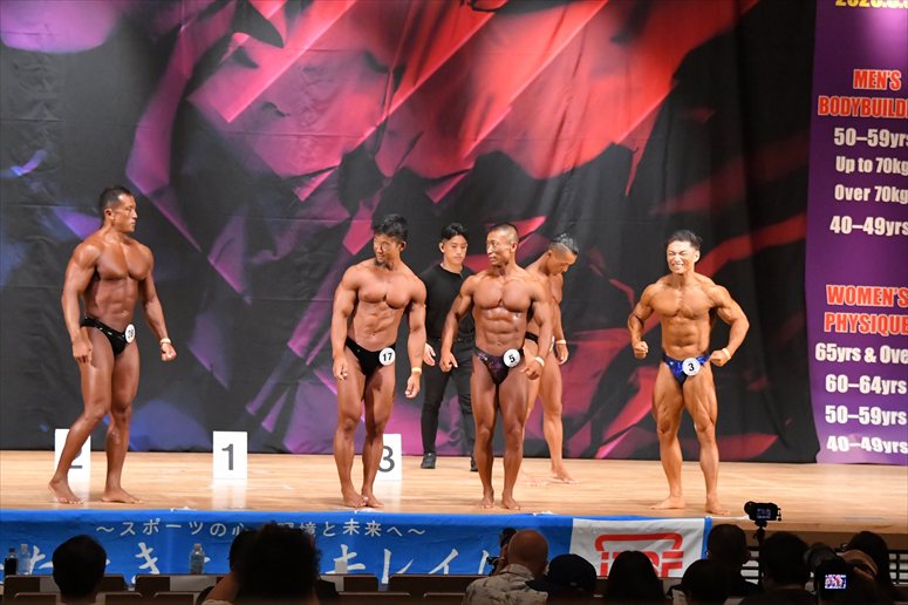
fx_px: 3479
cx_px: 454
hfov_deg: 14.9
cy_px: 302
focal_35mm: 138
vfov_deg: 9.9
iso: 9000
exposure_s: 1/400
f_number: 5.6
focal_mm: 92
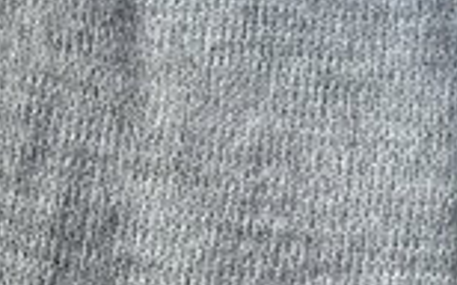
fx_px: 2190
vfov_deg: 7.4
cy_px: 301
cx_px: 36
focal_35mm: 176
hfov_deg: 11.8
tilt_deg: -75.7
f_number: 1.78
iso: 100
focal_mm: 6.76
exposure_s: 1/76
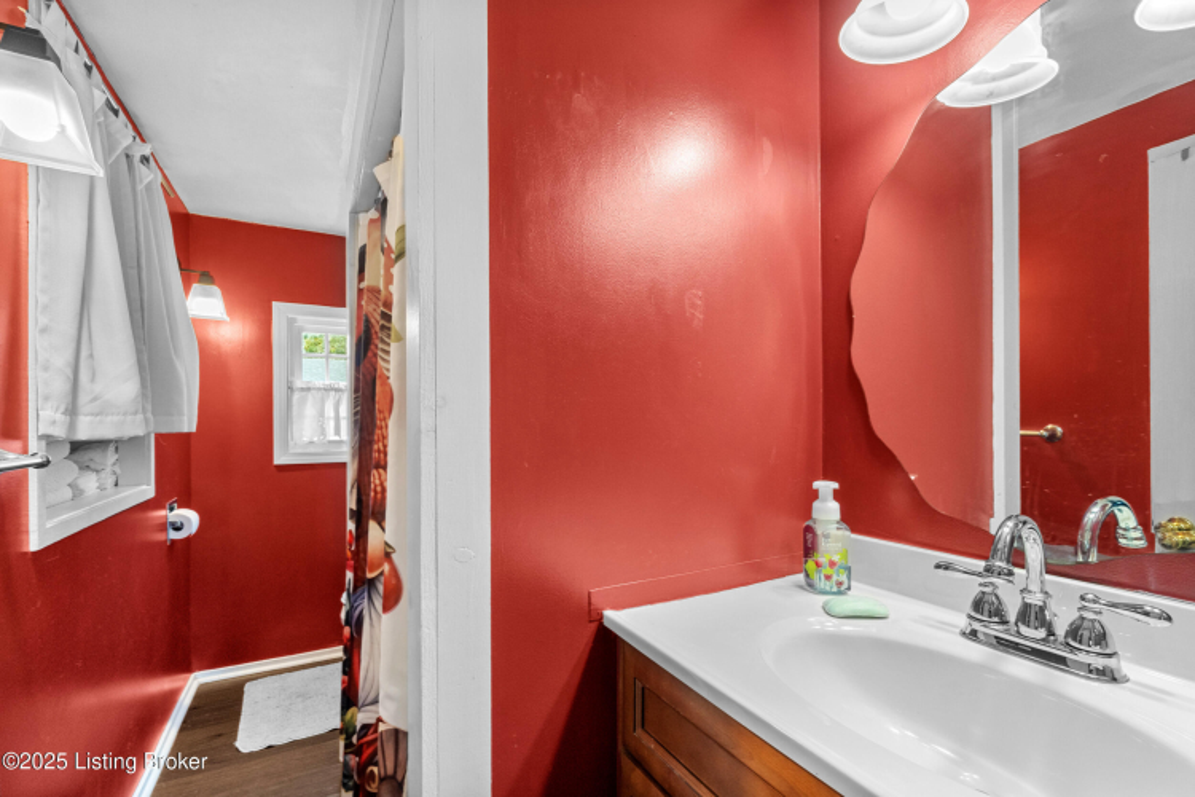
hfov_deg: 100.4
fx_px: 498
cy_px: 398
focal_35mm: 15
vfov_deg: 77.3
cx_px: 598
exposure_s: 1/8
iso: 400
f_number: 8
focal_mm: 10
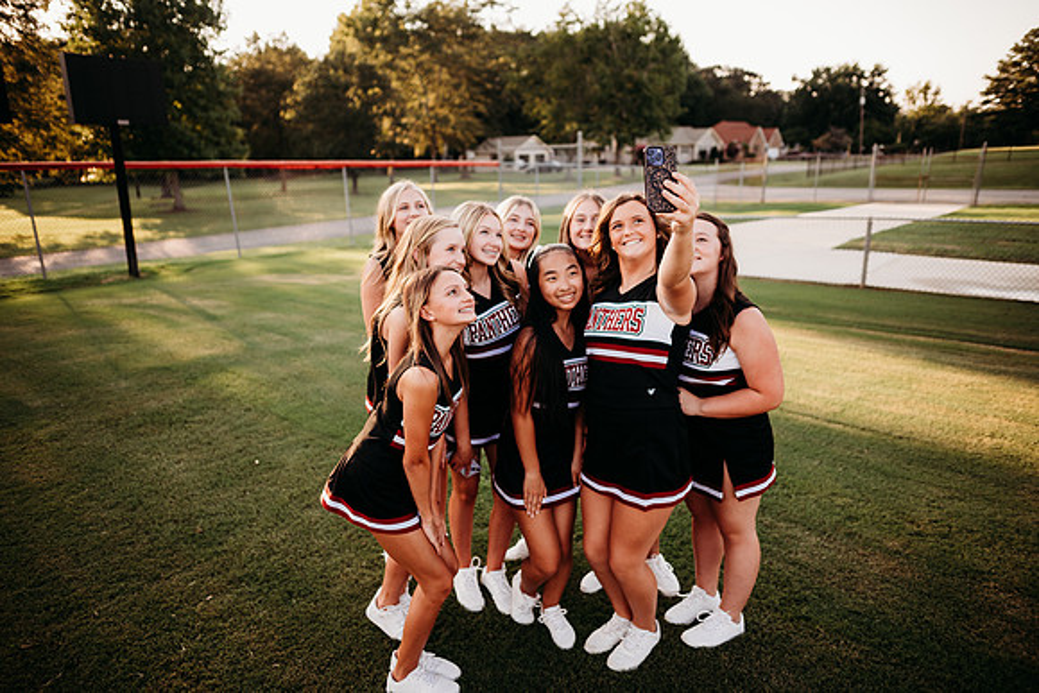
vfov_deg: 53.2
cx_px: 520
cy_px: 346
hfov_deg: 73.7
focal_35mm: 24
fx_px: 693
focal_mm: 24
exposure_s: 1/500
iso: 125
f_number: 2
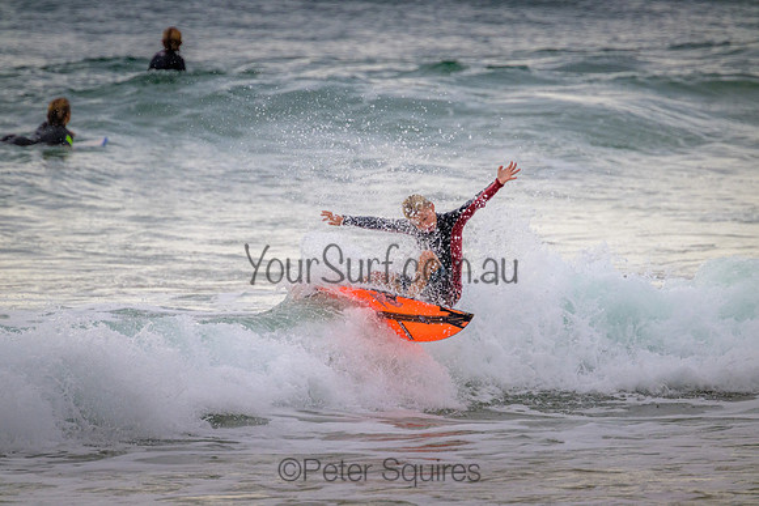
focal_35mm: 800
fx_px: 16870
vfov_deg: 1.7
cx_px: 380
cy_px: 253
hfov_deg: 2.6
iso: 1800
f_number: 11
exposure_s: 1/2000
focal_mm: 800
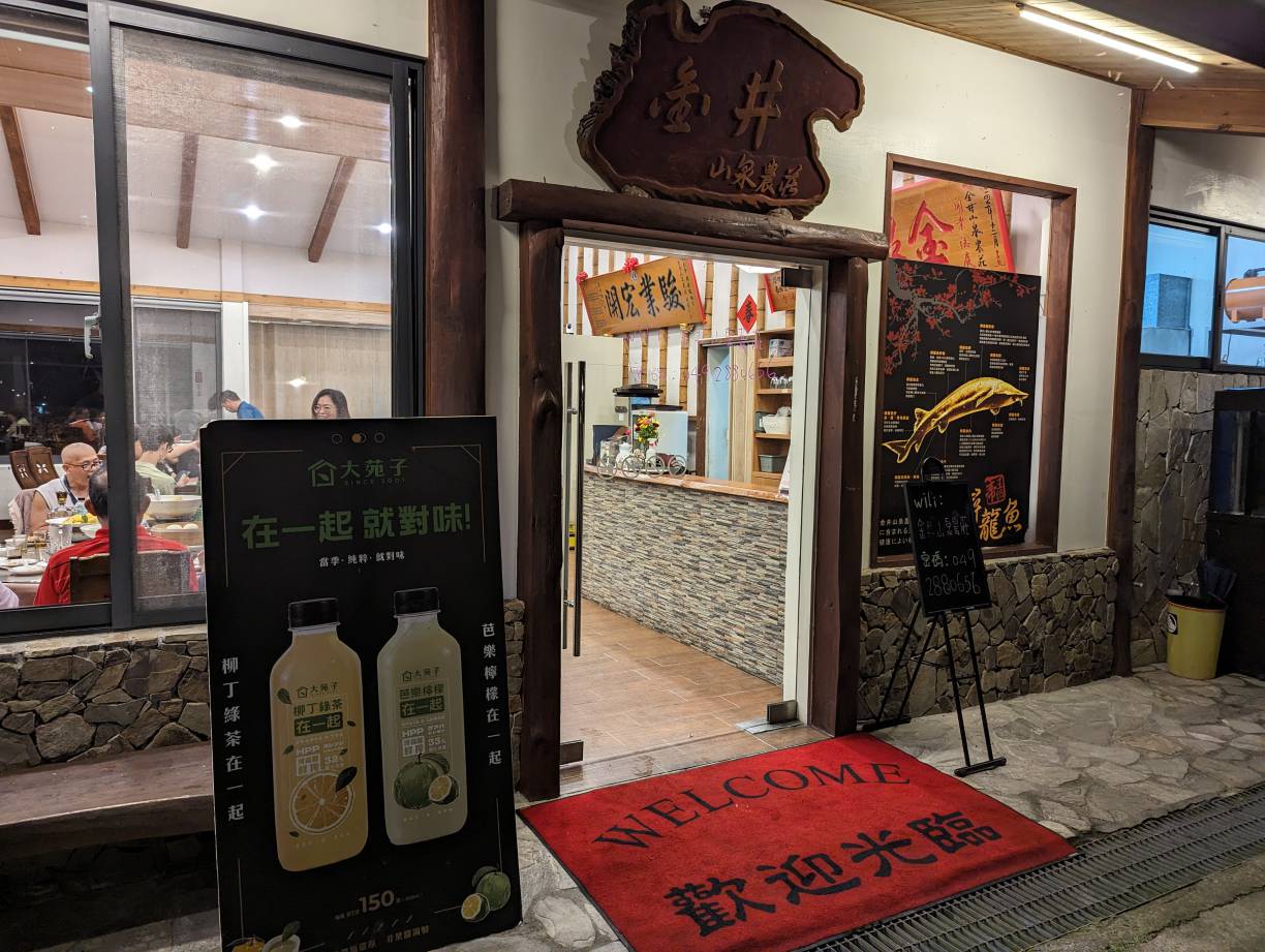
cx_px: 632
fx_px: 878
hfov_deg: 71.5
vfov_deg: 56.9
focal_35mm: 24
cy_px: 476
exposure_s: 1/24
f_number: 1.85
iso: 105
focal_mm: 6.81
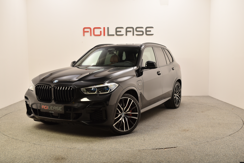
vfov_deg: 34.2
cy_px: 82
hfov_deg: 49.5
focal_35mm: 39
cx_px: 122
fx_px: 264
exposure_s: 1/200
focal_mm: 26
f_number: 7.1
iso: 100
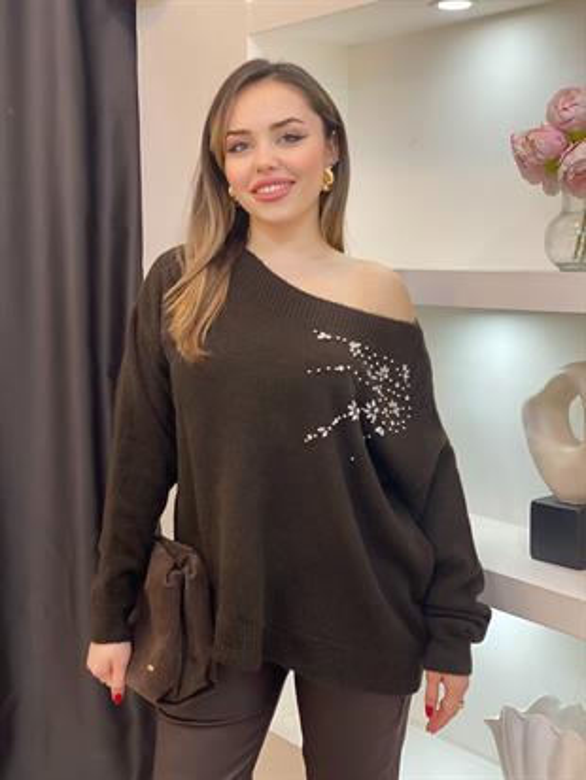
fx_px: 1173
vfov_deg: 36.8
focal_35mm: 52
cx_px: 293
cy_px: 390
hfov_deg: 28.0
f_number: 2
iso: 125
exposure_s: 1/100
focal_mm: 6
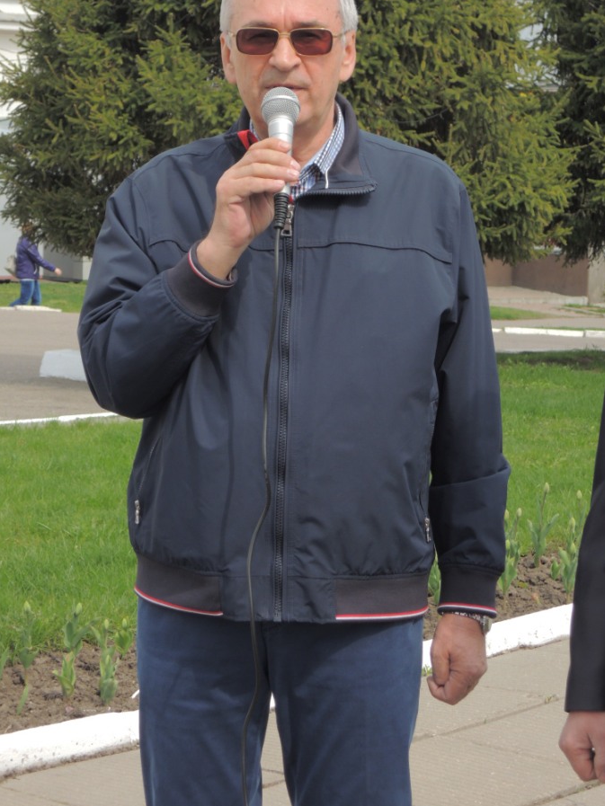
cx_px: 344
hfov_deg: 15.2
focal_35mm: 97
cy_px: 359
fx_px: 2260
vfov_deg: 20.2
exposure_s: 1/250
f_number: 4.5
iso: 100
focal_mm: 15.2
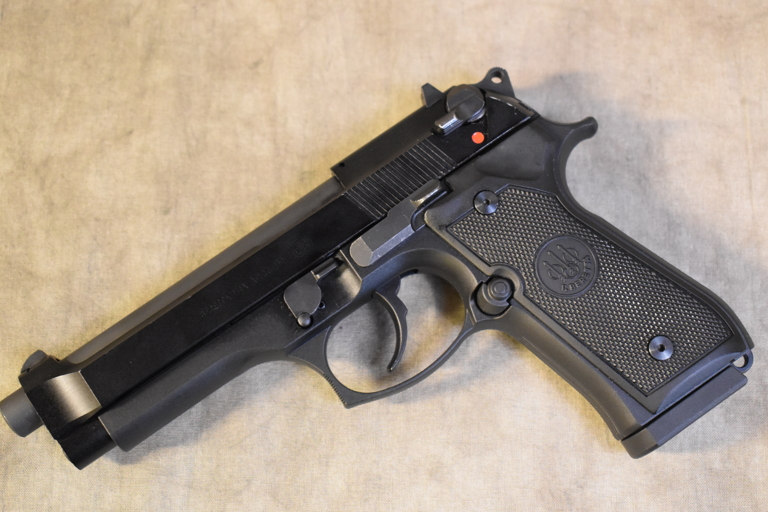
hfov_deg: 33.4
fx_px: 1280
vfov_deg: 22.6
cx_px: 384
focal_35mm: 60
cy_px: 256
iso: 3200
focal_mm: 40
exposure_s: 1/15
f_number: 4.8
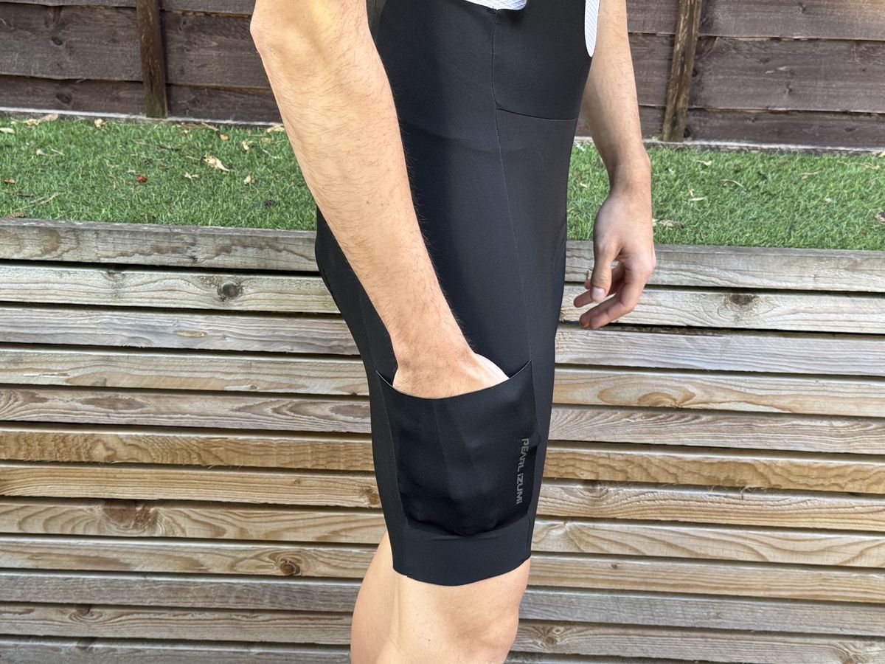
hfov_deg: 39.7
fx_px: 1227
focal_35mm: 48
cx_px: 442
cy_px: 332
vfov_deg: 30.3
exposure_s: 1/120
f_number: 1.78
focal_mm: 6.76
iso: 100
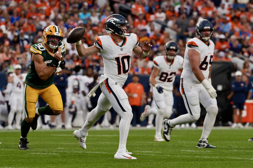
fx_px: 2108
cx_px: 126
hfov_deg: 6.9
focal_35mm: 300
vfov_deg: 4.6
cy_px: 84
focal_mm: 200
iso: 1250
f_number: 3.5
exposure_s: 1/2000
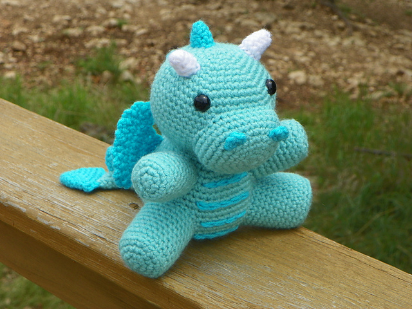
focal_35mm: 90
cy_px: 154
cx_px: 206
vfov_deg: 16.4
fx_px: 1071
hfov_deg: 21.8
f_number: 5
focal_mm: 16
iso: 64
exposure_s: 1/320
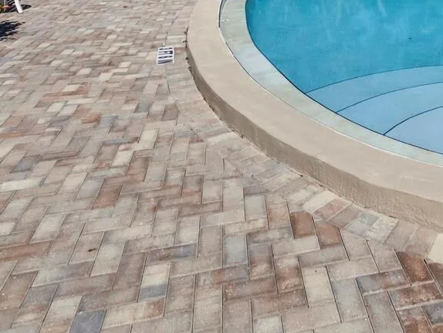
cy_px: -118
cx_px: 381
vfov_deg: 28.8
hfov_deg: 44.4
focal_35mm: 39
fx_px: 499
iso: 400
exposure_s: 1/1000
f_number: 7.1
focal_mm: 7
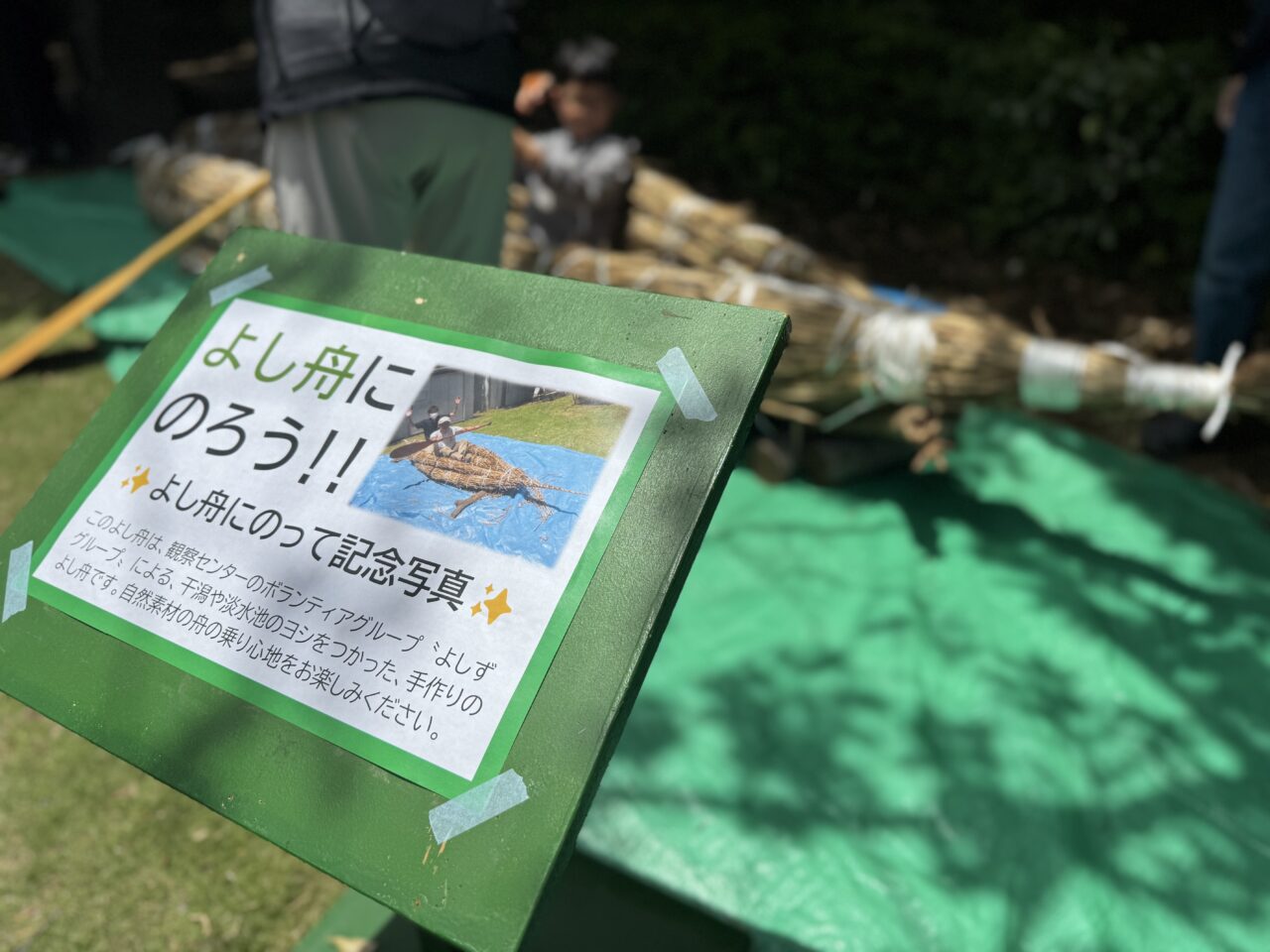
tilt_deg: -29.9
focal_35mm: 24
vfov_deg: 56.8
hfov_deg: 71.6
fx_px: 881
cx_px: 635
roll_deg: -1.5
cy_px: 476
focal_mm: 6.76
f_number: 1.78
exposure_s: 1/7092
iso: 80
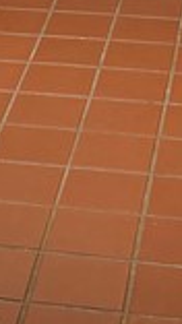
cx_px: -41
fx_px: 1471
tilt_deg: -15.7
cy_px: -132
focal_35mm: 171
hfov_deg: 7.0
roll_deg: +1.1
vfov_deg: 12.1
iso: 160
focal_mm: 6.76
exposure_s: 1/60
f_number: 1.78
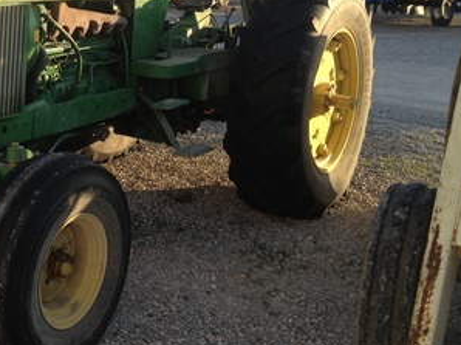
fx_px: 852
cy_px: 62
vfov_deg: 22.5
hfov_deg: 29.2
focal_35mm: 64
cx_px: 56
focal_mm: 4.28
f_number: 2.4
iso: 50
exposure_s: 1/493
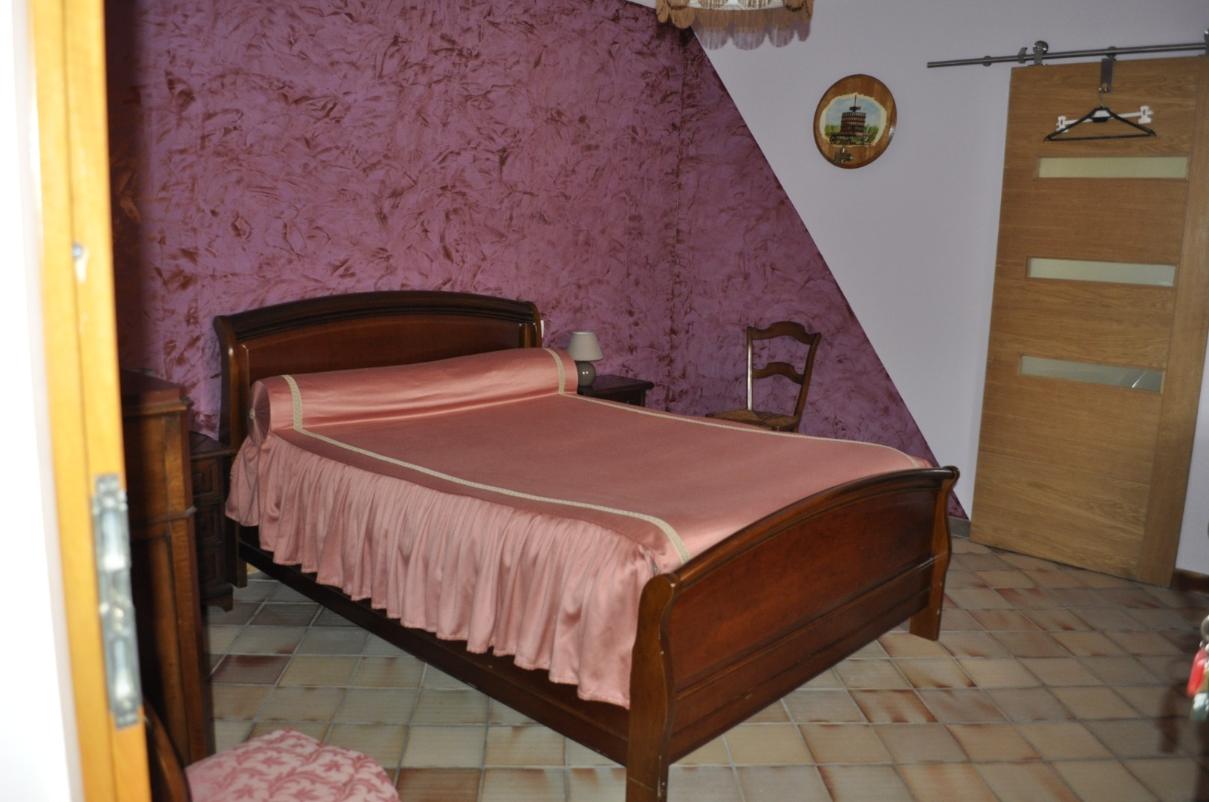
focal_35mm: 27
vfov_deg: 47.8
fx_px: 905
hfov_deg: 67.5
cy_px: 401
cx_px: 604
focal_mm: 18
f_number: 3.5
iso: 800
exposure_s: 1/60
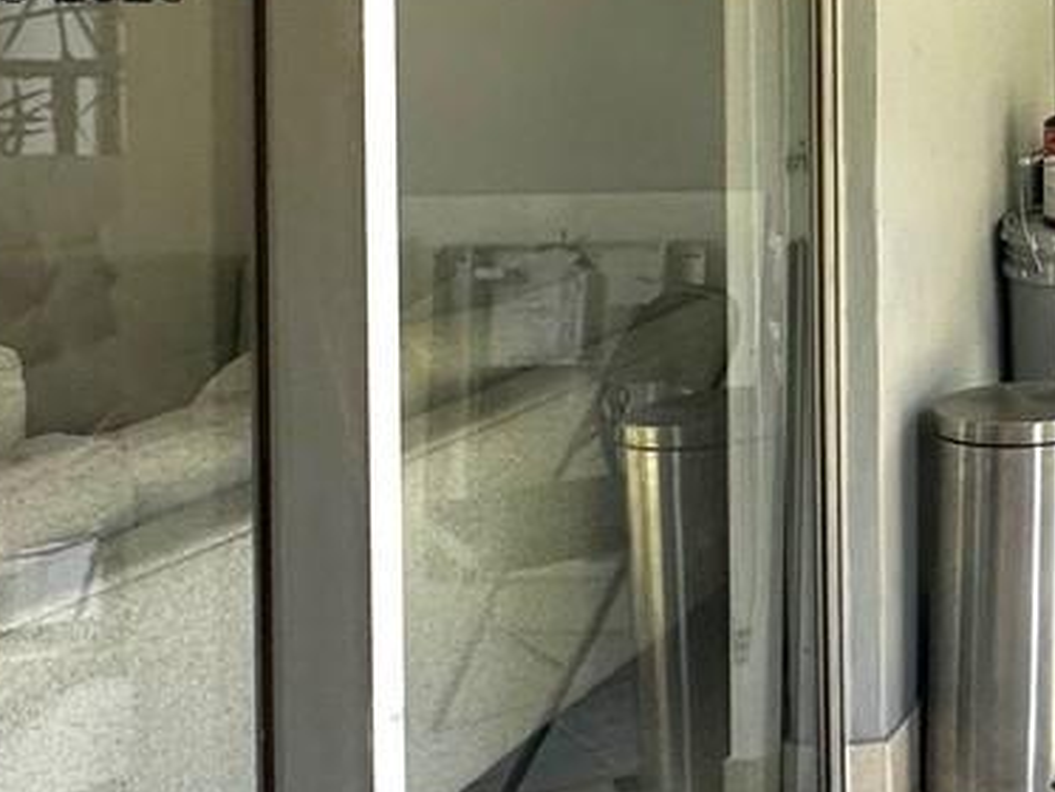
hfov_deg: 25.2
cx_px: 1541
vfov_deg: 23.3
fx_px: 1829
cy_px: -17
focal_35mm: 60
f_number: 2.2
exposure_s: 1/99
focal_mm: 2.22
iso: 64
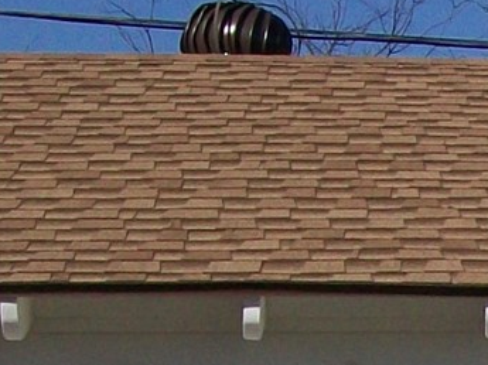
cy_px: 669
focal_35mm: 214
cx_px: 808
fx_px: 3014
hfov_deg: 8.9
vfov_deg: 6.8
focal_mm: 6
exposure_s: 1/800
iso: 64
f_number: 4.8
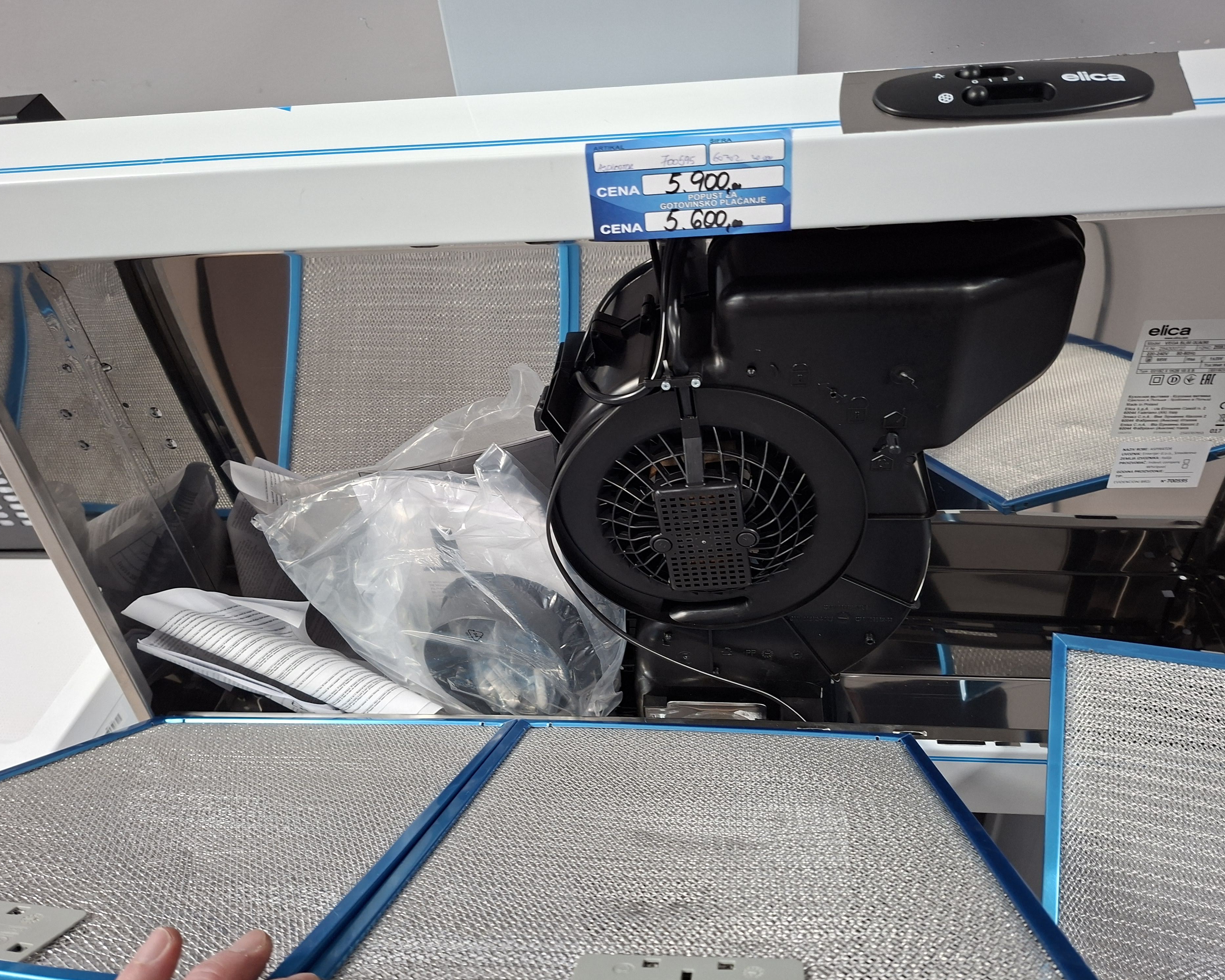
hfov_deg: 70.3
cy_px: 491
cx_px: 640
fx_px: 870
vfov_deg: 58.8
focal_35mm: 24
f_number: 1.8
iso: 250
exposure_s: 1/33
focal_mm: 5.54
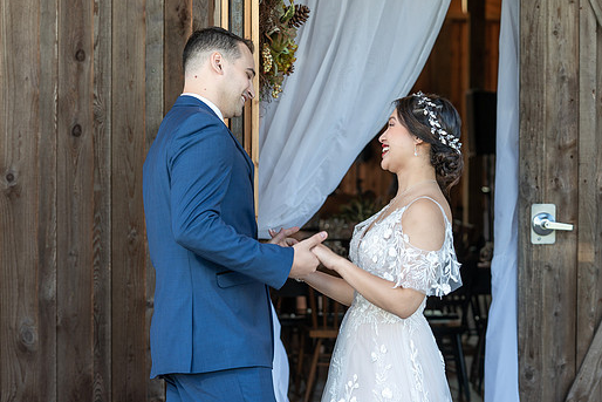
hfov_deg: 20.4
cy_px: 219
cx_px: 313
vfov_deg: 13.7
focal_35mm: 100
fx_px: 1673
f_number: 4
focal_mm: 79
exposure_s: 1/200
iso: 250
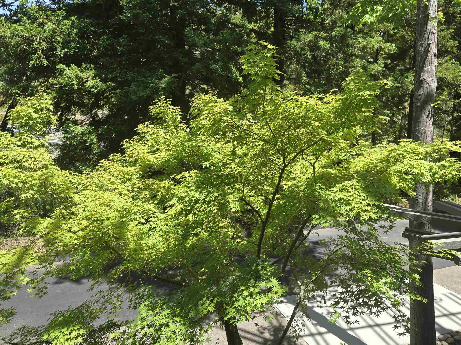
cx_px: 271
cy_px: 128
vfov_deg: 46.4
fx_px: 400
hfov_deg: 59.6
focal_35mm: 30
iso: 25
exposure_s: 1/771
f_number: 1.8
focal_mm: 5.4
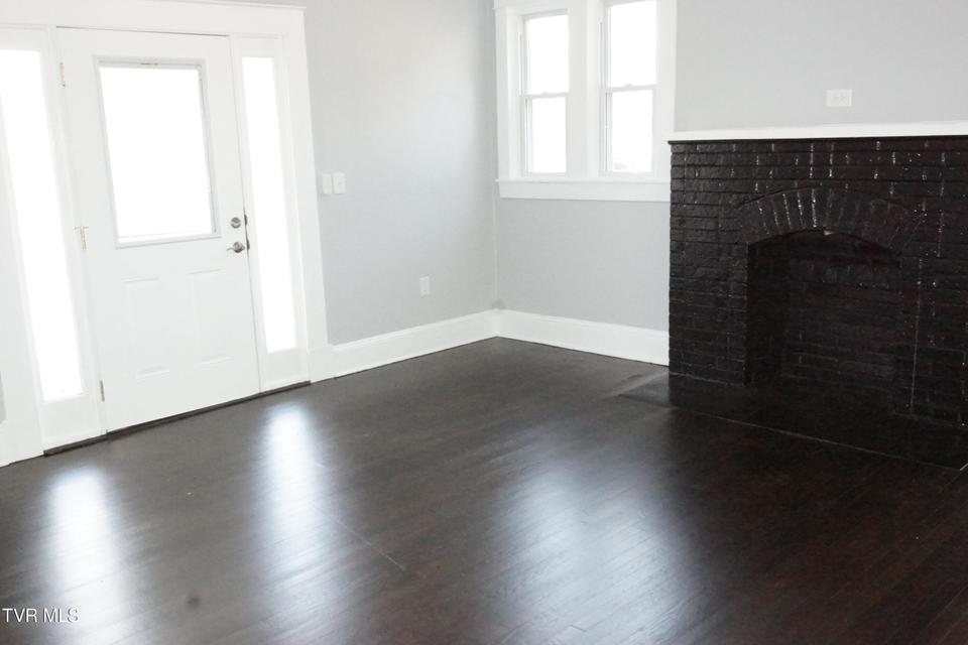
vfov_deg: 40.0
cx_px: 484
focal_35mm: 33
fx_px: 887
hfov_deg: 57.2
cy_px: 322
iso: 6400
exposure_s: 1/125
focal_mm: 22
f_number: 10
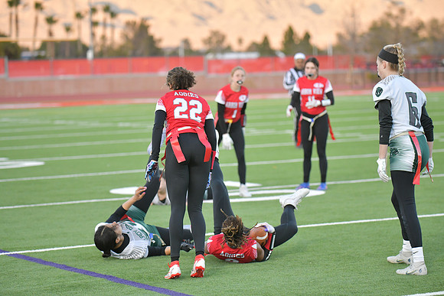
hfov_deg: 14.7
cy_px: 148
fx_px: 1727
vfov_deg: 9.8
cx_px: 222
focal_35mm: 140
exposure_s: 1/3200
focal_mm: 140
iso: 2500
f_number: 2.8
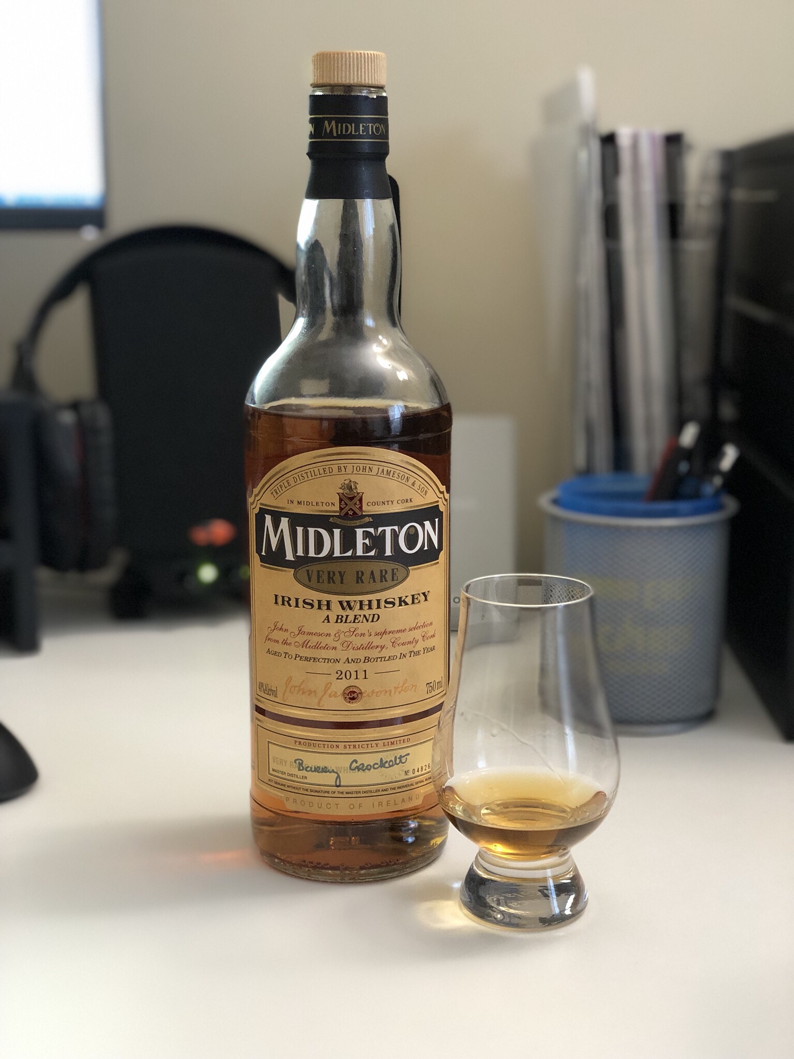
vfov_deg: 36.8
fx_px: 1590
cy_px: 530
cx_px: 397
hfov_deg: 28.0
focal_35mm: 52
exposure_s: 1/20
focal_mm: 6
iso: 160
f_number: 2.4
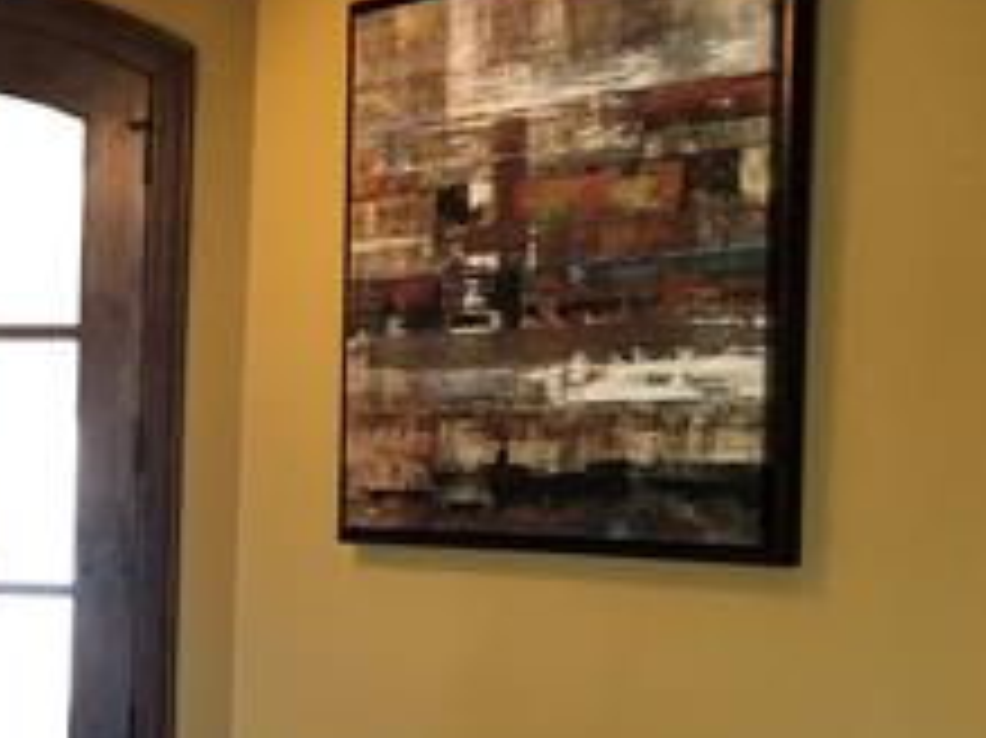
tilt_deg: -1.2
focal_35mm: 82
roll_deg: -1.2
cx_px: -135
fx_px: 2334
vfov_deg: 17.8
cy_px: 580
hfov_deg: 22.3
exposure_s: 1/15
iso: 40
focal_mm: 4
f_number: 1.8
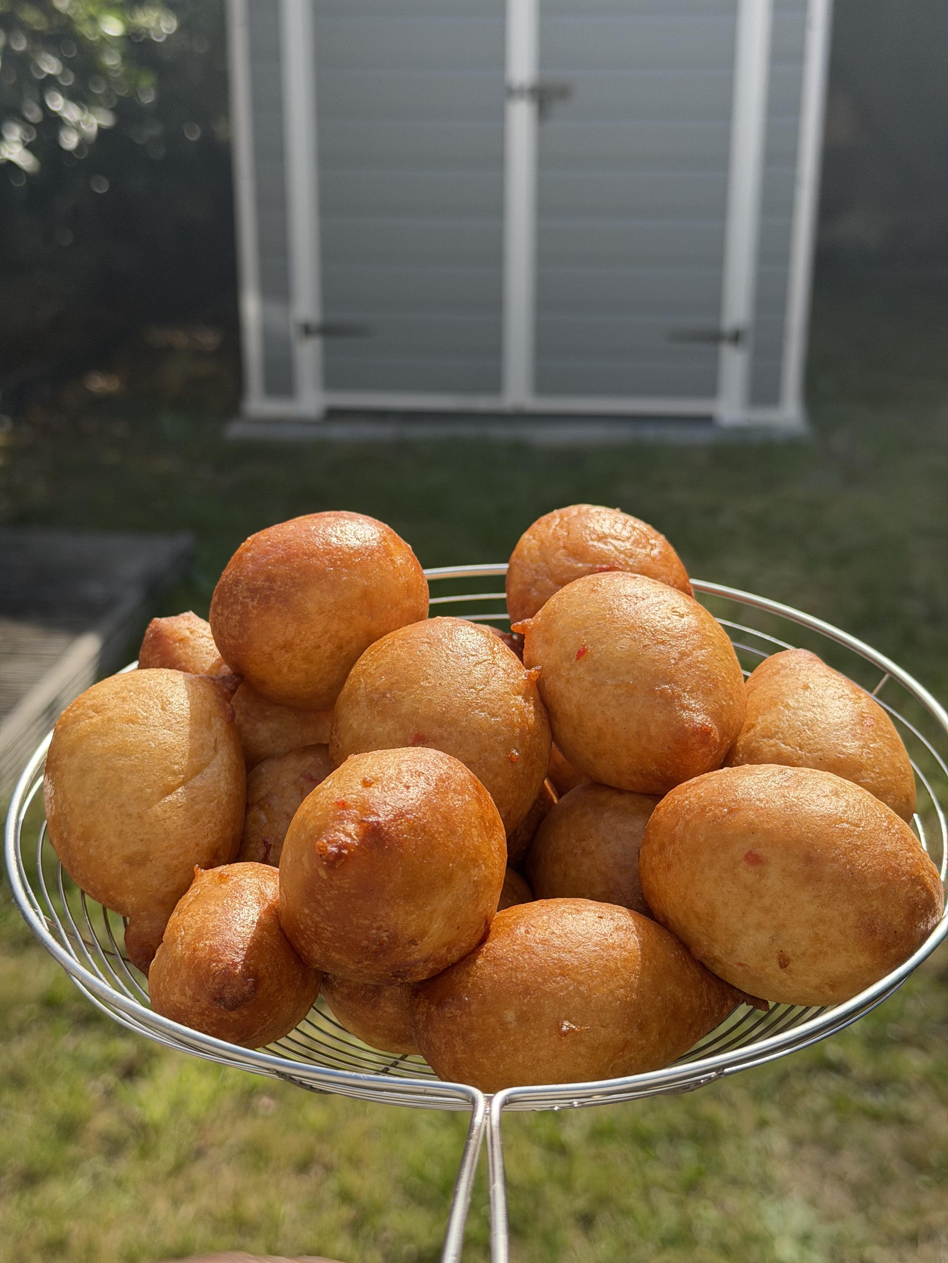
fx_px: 1753
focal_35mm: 48
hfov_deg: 30.3
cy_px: 632
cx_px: 474
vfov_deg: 39.7
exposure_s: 1/2033
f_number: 1.78
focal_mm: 6.76
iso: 80
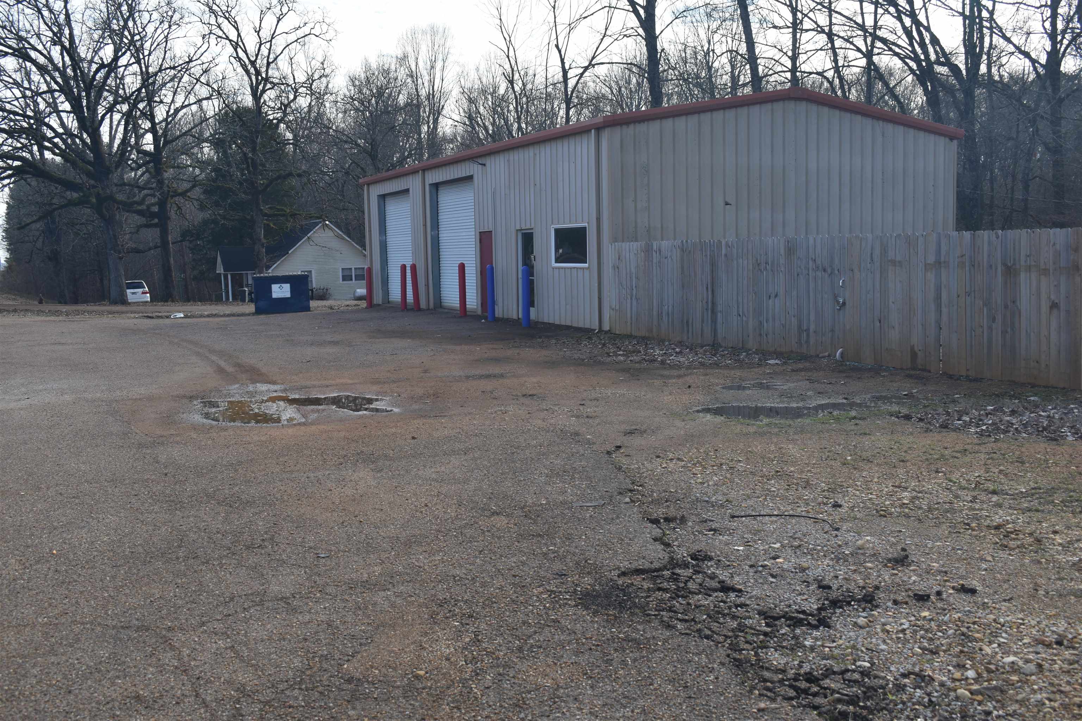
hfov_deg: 51.3
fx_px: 1127
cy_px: 360
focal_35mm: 38
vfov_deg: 35.5
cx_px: 541
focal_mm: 25
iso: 100
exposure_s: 1/200
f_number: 7.1
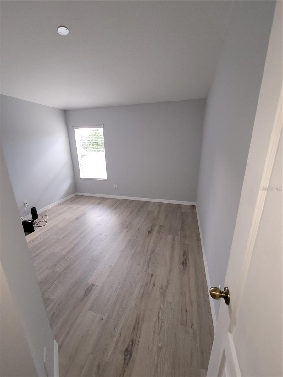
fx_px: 142
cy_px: 188
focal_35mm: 13
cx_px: 142
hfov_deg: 89.9
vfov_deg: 106.2
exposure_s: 1/60
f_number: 2.2
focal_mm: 2.2
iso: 200
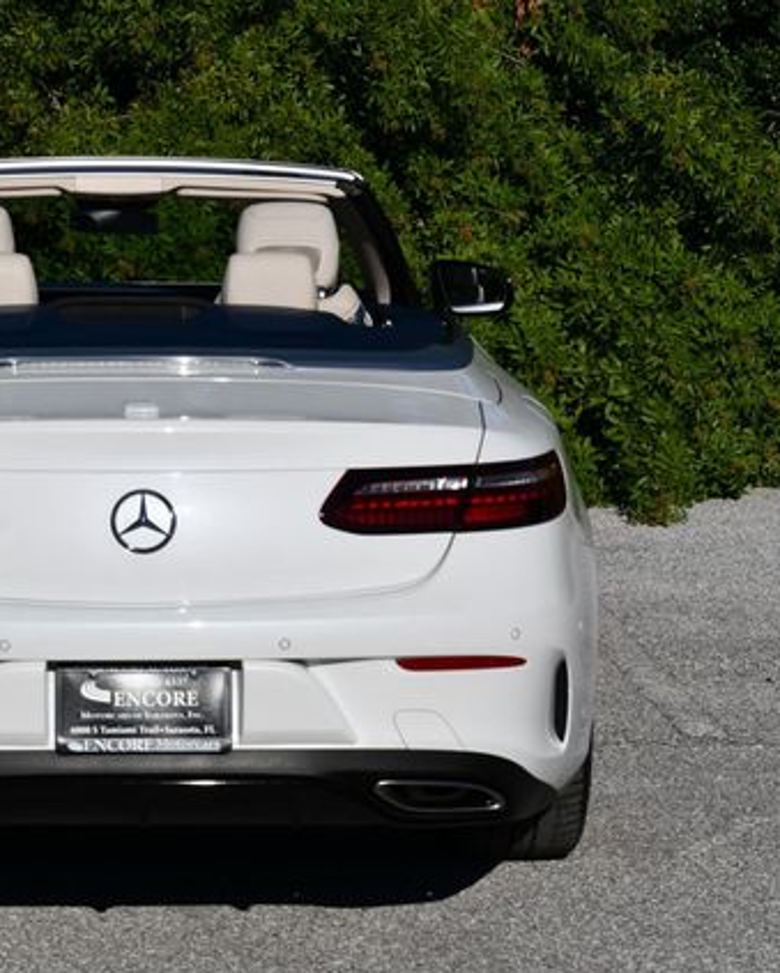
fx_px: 3603
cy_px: 485
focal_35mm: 125
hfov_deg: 12.3
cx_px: 140
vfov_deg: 15.4
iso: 100
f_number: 10
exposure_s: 1/500
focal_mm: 44
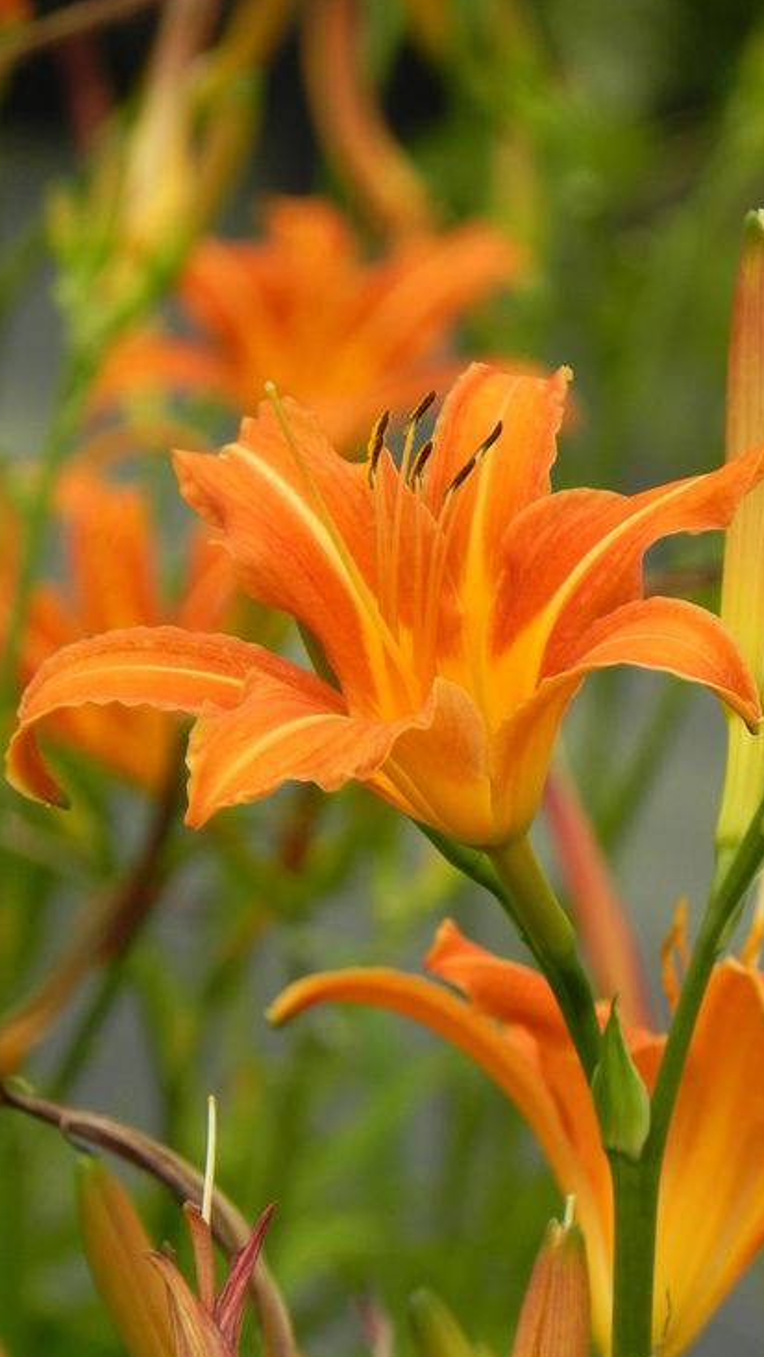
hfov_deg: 2.7
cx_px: 496
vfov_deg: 4.8
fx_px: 16114
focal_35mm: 448
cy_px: 731
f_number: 5
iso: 160
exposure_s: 1/500
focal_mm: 67.2
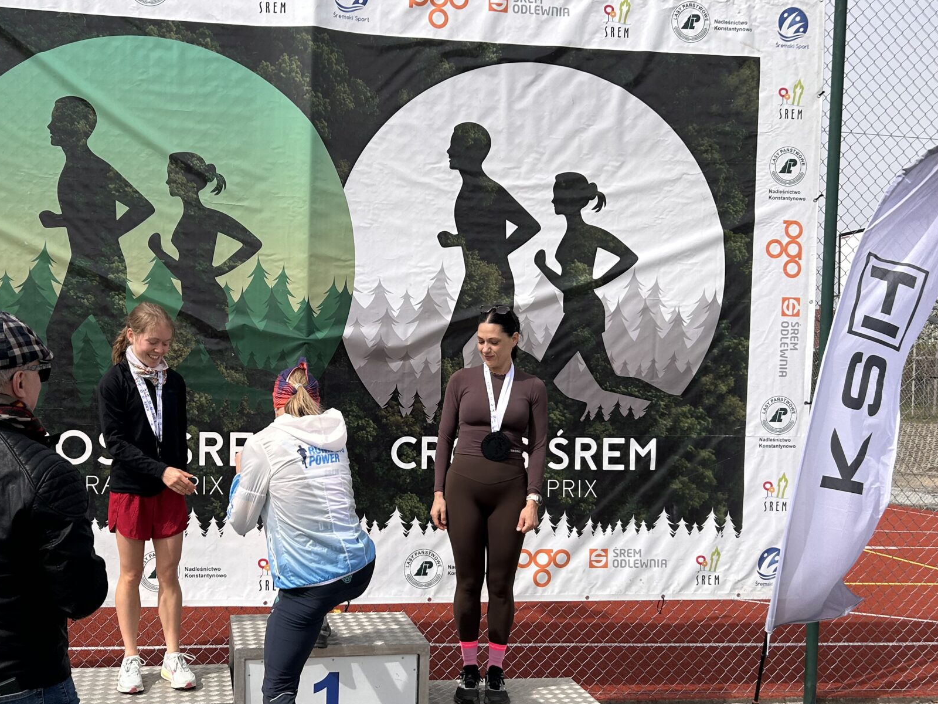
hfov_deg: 47.3
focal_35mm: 39
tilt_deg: -2.1
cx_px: 339
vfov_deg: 36.5
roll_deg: -0.7
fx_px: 1057
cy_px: 456
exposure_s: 1/5319
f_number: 1.5
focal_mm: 5.7
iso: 50
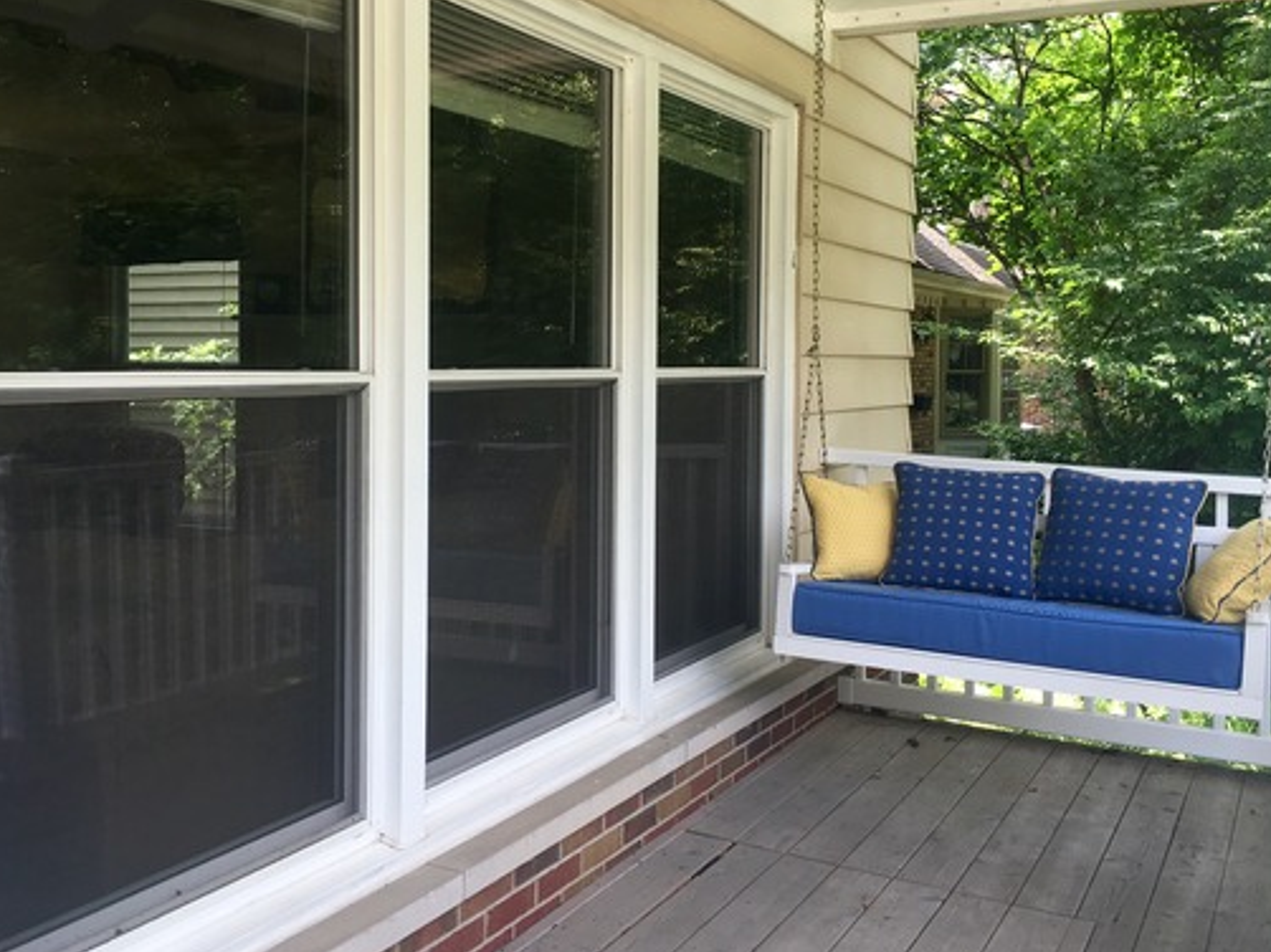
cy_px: 398
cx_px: 595
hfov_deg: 50.1
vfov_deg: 38.5
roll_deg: -1.0
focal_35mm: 37
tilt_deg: -1.7
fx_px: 1358
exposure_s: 1/120
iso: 25
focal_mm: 4.15
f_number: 2.2
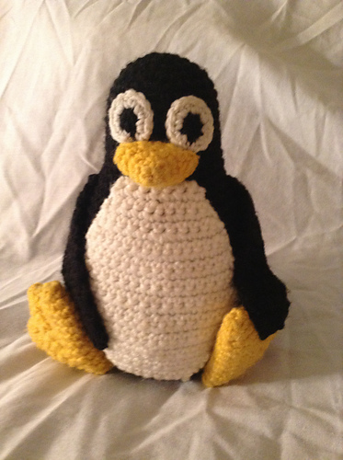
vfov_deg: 55.4
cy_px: 230
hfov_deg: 42.8
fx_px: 437
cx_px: 172
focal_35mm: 33
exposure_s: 1/17
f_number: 2.4
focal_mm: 3.3
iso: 250
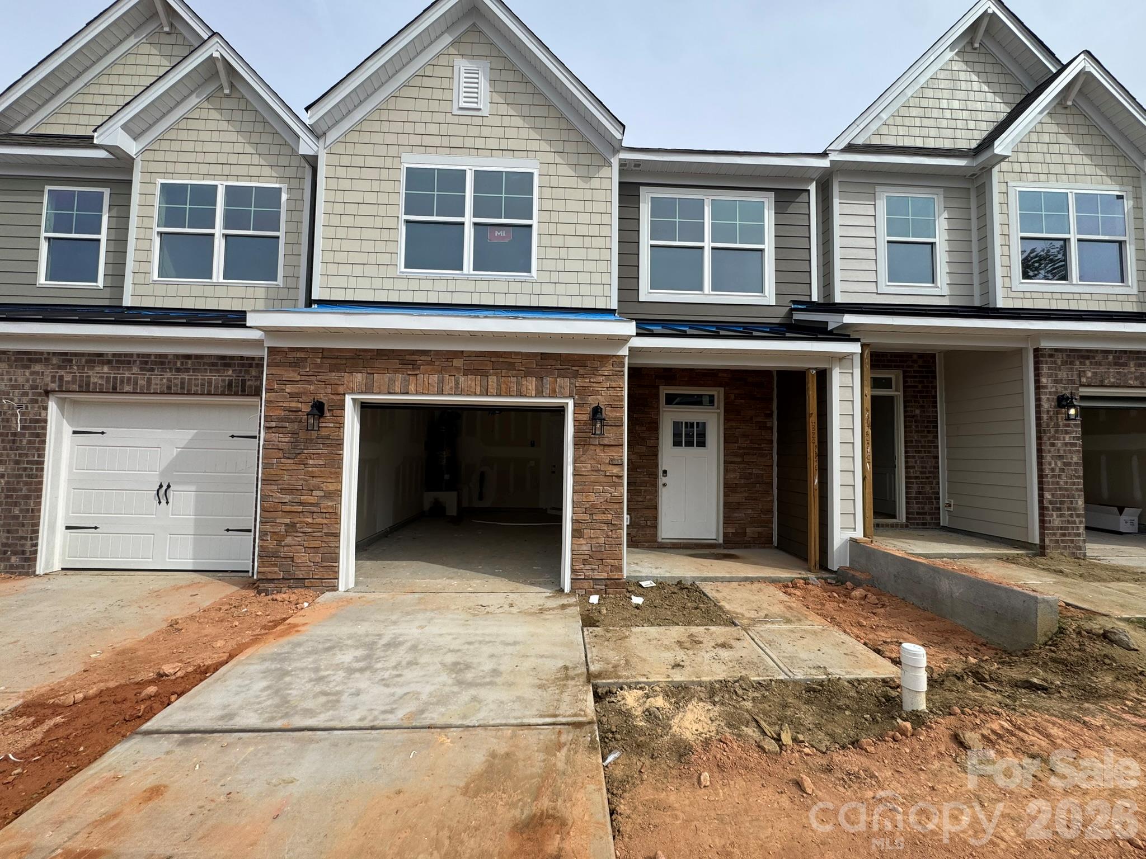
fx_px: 463
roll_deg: -1.0
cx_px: 573
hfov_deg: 102.1
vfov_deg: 85.7
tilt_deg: +3.4
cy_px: 430
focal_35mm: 14
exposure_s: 1/1672
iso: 50
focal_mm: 2.22
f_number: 2.2
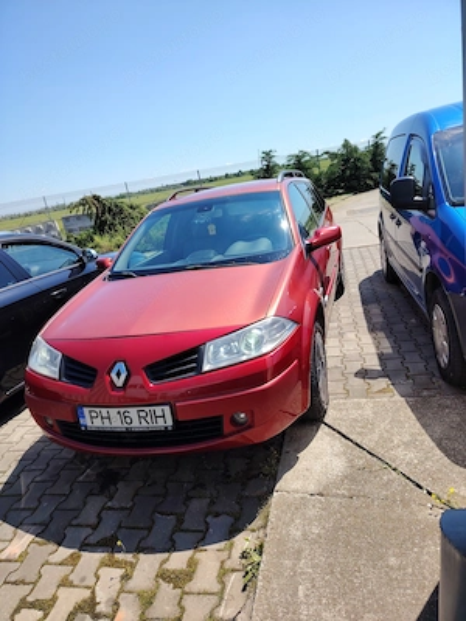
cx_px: 233
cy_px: 310
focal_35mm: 24
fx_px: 431
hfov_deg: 56.8
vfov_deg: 71.6
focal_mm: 5.25
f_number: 1.75
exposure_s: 1/689
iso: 100
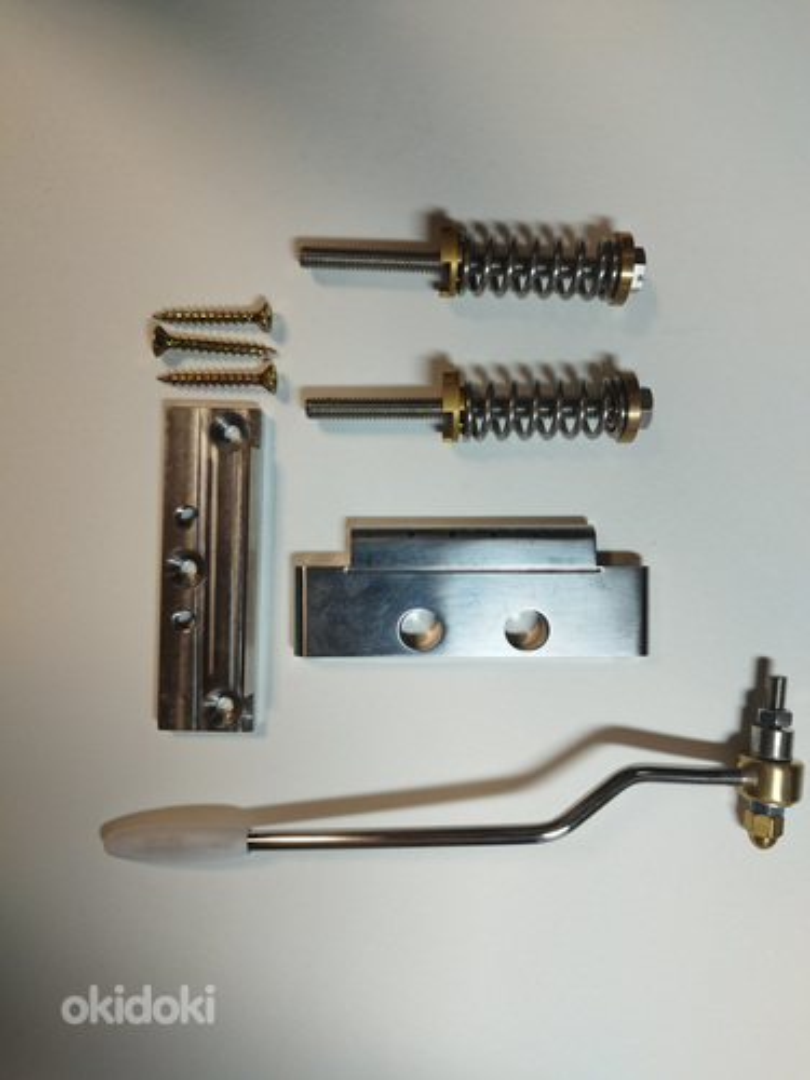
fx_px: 749
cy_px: 540
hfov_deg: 56.8
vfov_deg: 71.6
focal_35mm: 24
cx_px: 405
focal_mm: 5.89
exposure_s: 1/50
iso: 100
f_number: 1.89
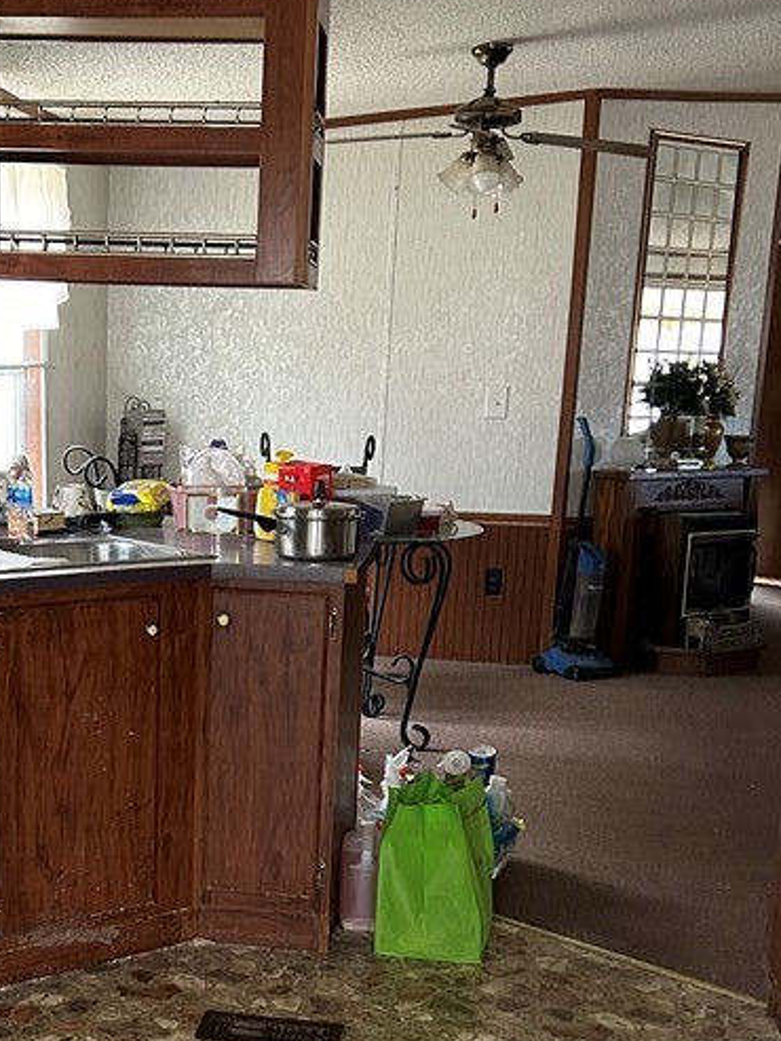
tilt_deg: -15.1
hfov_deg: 26.7
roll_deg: -1.8
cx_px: 207
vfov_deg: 35.0
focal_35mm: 54
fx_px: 1624
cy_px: 745
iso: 250
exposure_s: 1/60
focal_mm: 5.7
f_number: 1.5
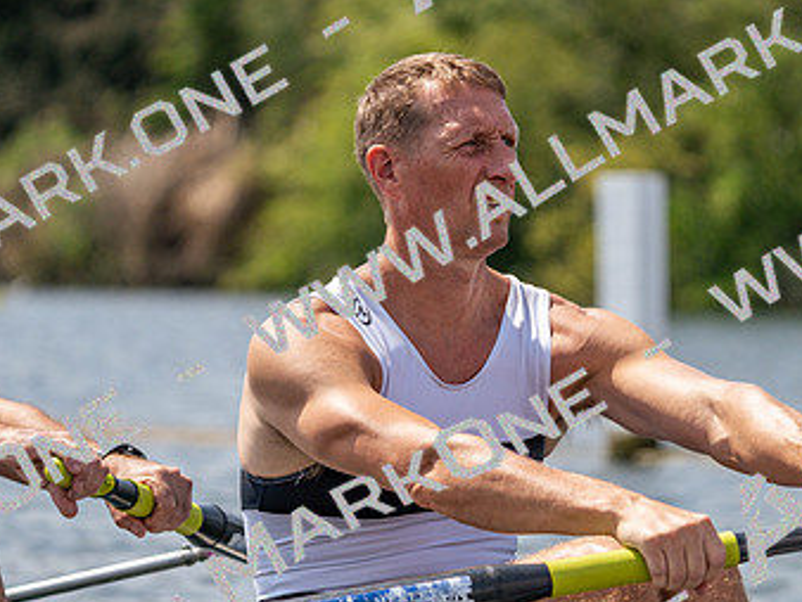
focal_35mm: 404
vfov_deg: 3.7
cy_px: 361
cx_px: 536
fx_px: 9367
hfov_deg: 4.9
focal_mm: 245
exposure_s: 1/1600
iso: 200
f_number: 5.6
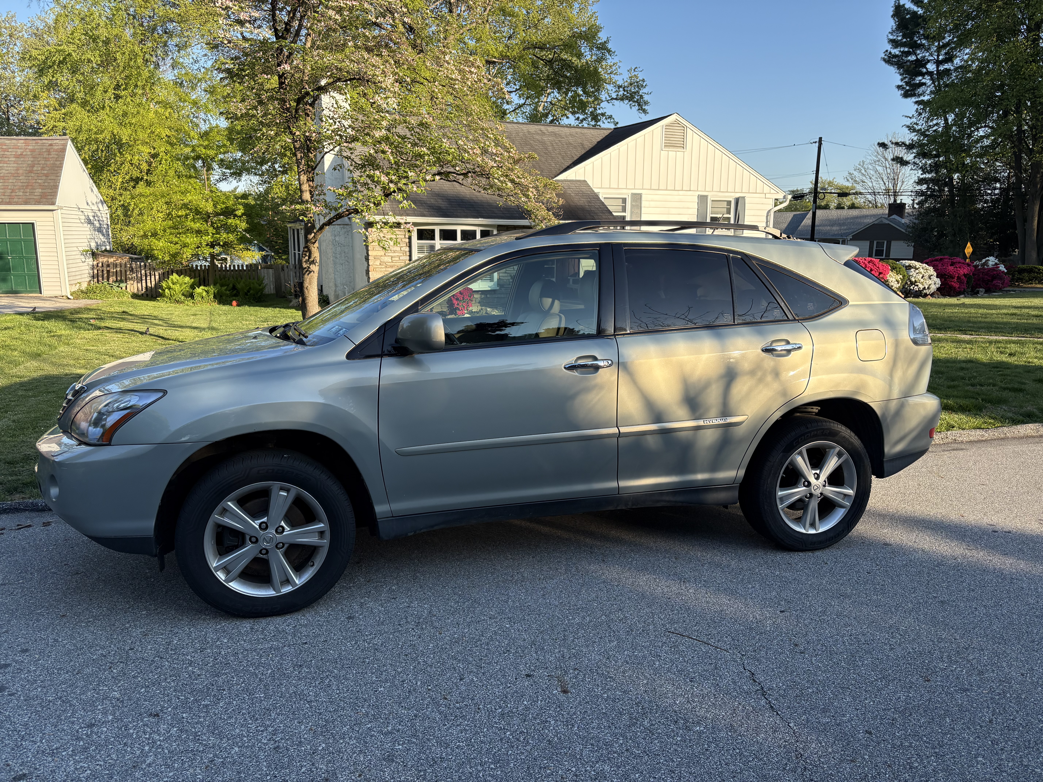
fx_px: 783
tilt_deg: -11.4
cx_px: 522
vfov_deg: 53.1
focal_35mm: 26
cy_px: 391
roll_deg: -0.4
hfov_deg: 67.3
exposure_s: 1/1311
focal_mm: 5.96
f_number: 1.6
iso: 64
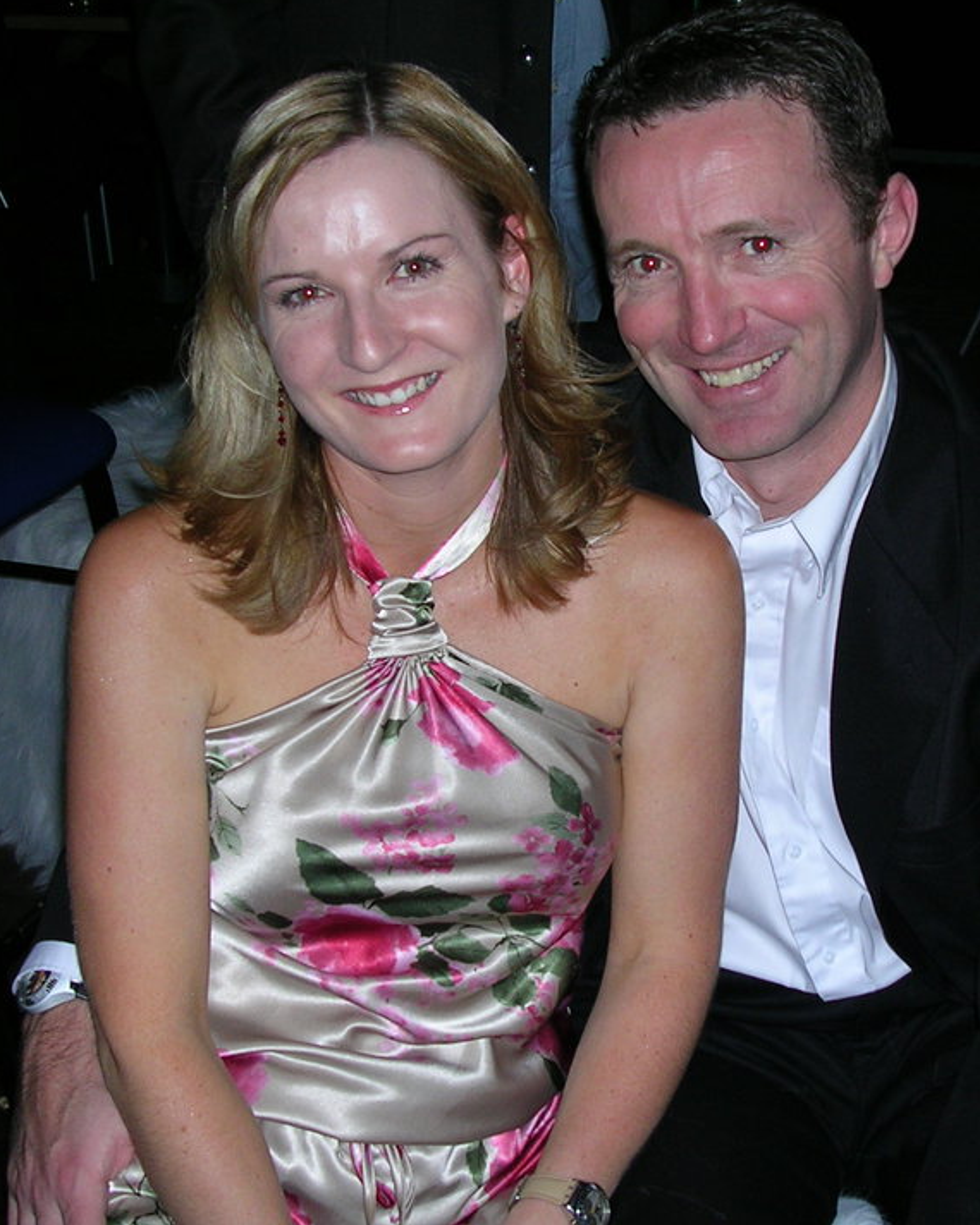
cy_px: 593
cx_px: 629
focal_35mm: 63
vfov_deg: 30.0
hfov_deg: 24.1
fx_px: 2285
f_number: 3
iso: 50
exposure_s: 1/60.1
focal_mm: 7.1
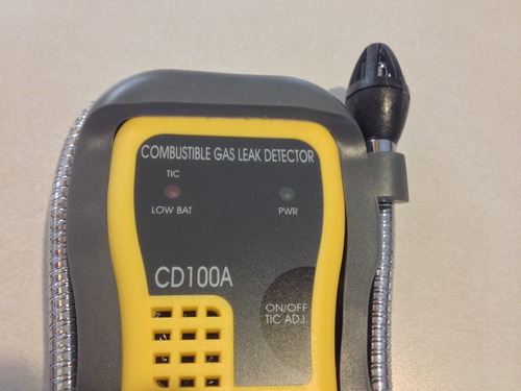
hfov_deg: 52.6
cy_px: 196
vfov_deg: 40.7
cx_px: 260
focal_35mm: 35
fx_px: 527
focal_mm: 4.28
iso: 250
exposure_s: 1/20
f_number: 2.4
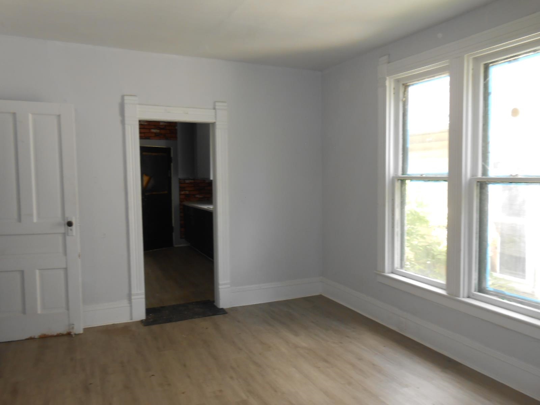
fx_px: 406
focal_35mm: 26
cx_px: 270
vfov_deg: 53.1
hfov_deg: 67.3
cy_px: 202
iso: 80
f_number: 3.5
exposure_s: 1/30
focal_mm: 4.6
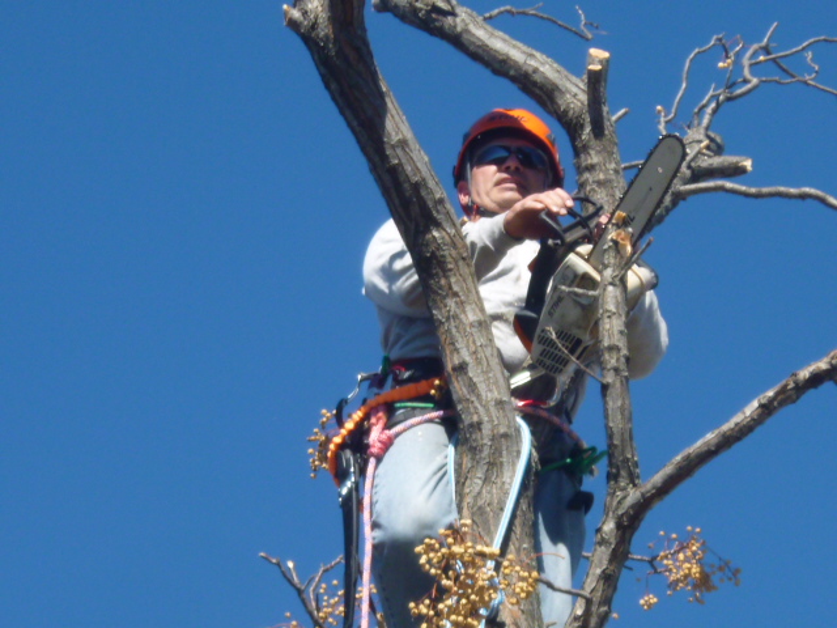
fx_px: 6093
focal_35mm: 252
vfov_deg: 5.9
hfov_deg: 7.9
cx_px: 418
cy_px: 314
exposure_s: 1/160
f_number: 6.5
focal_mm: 20
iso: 100
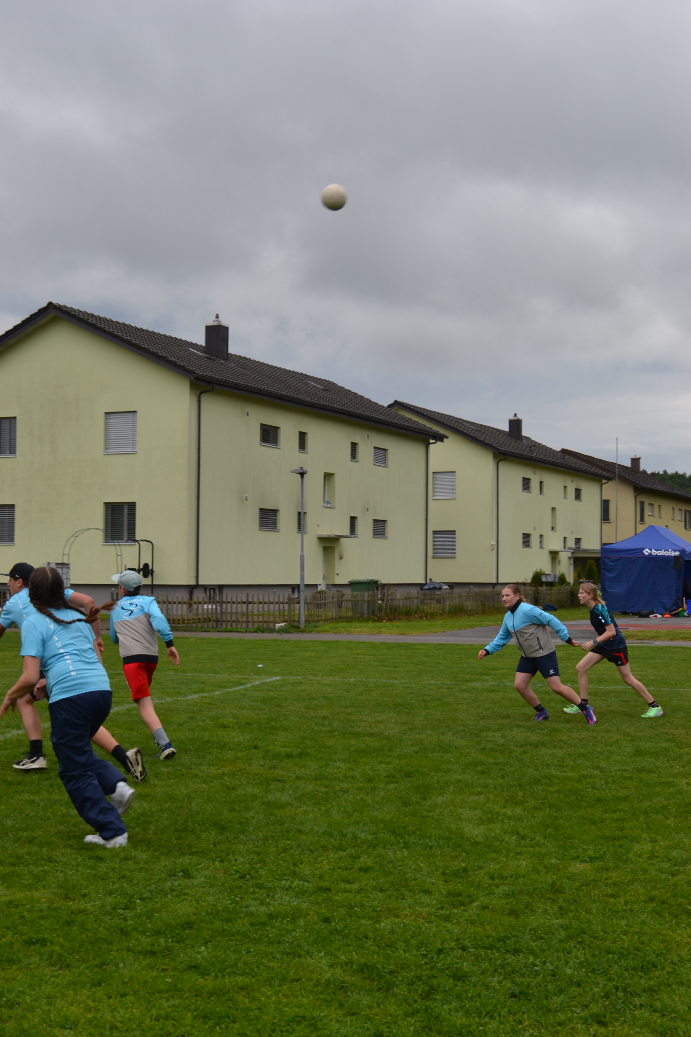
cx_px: 346
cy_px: 518
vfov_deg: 41.1
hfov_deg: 28.1
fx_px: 1382
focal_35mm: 48
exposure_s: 1/200
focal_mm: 32
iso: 100
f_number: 8
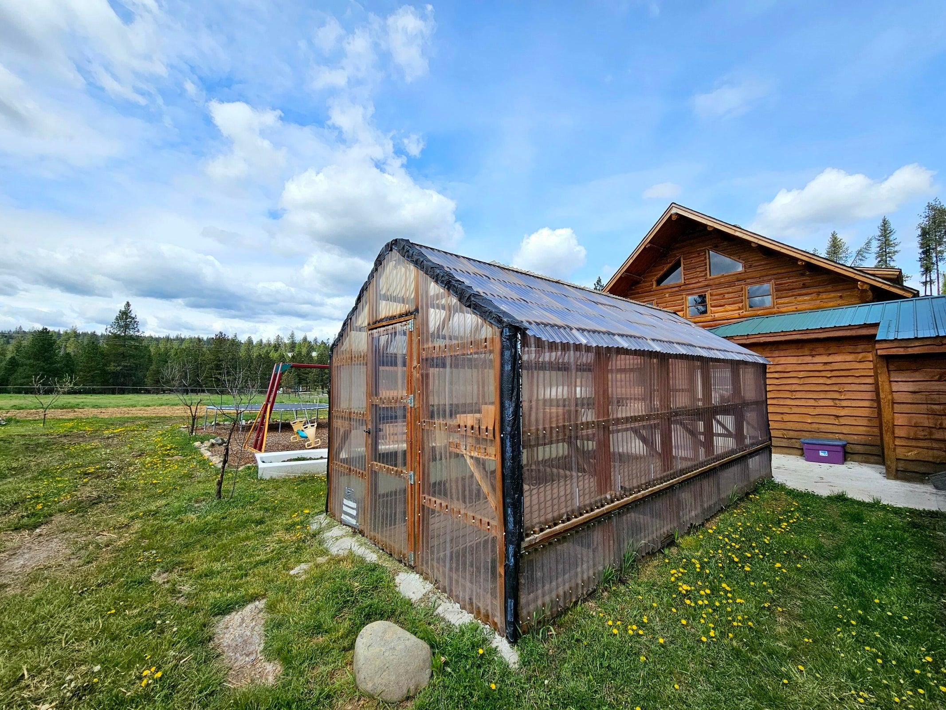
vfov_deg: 89.9
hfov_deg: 106.2
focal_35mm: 13
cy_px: 355
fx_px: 355
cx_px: 473
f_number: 2.2
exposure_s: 1/3333
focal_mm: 2.2
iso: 50
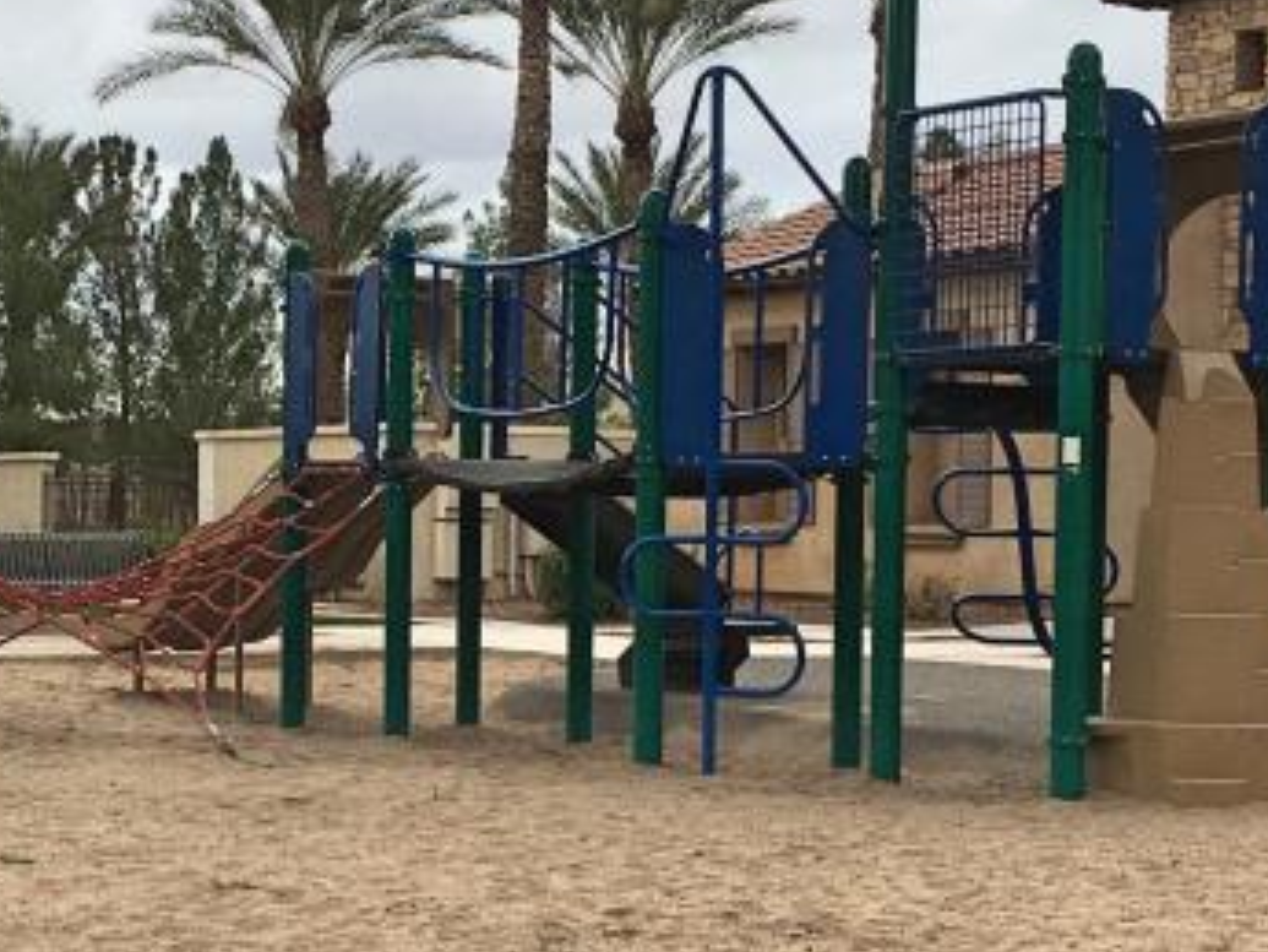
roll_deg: +0.0
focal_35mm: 86
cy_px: 603
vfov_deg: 17.2
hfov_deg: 22.3
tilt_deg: -1.8
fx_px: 3151
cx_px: 180
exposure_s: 1/801
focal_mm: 4.15
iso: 25
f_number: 2.2
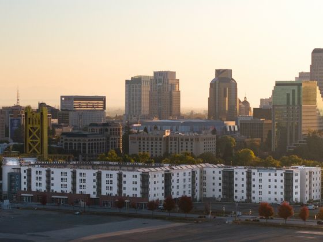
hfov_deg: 27.8
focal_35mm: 70
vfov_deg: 21.0
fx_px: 653
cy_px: 121
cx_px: 162
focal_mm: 19.35
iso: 400
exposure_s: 1/50
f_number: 2.8
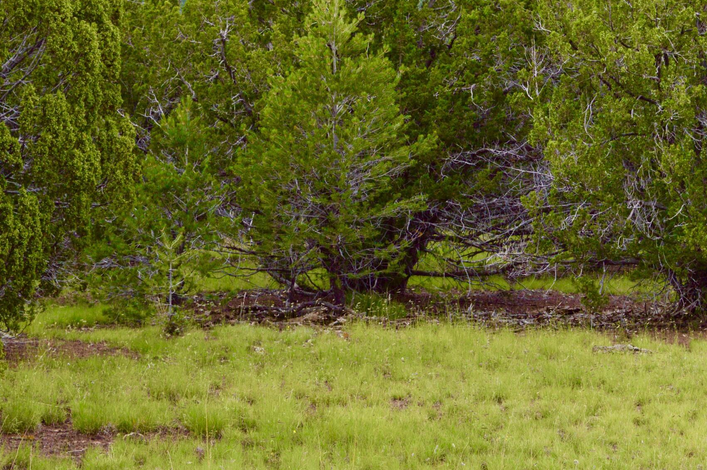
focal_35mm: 127
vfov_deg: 10.7
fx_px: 2491
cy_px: 108
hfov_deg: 16.1
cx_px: 544
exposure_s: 1/250
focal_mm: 48
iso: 400
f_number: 10
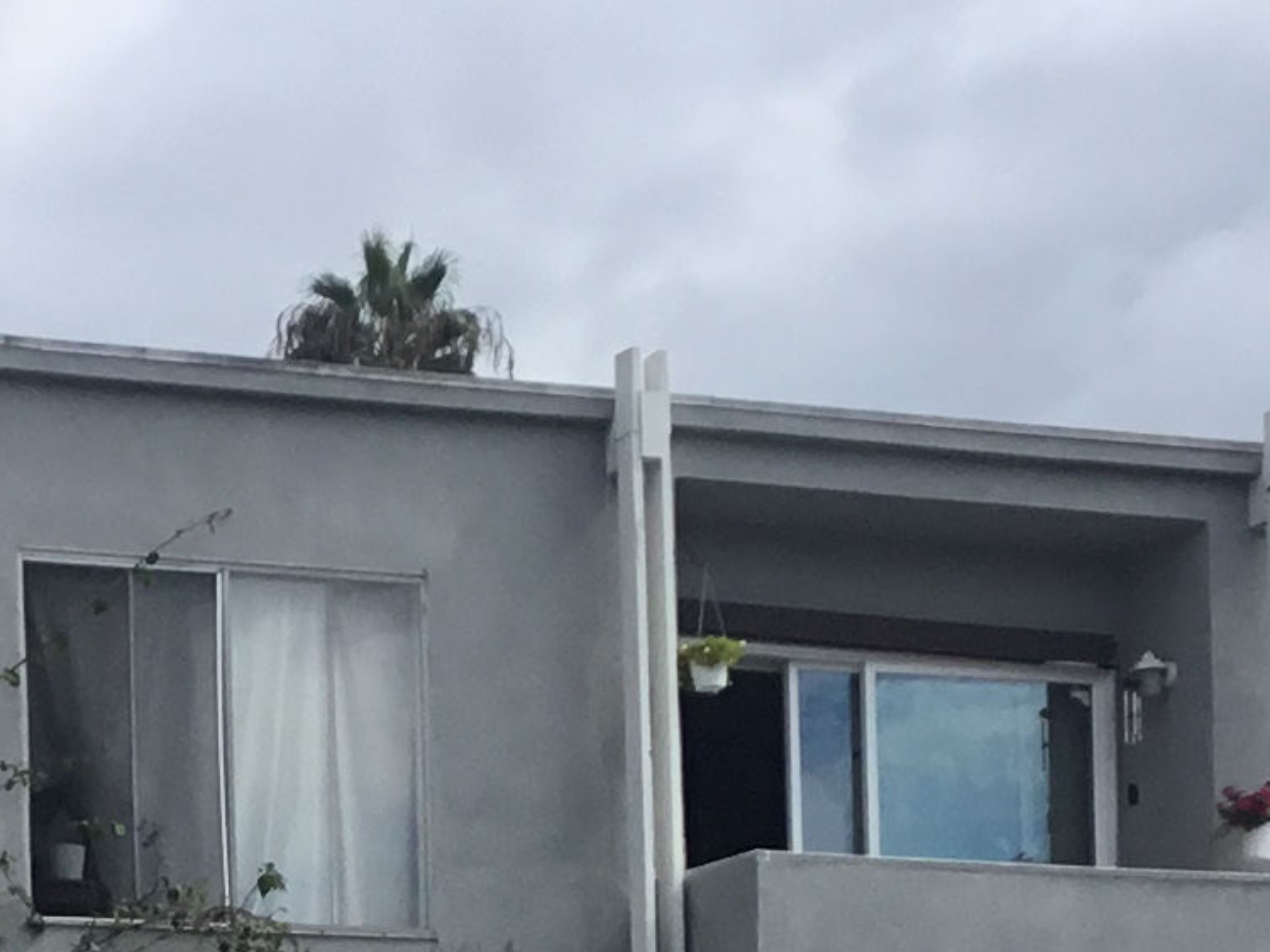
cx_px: 25
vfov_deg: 10.4
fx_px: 4951
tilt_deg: +0.5
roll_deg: +1.9
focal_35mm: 135
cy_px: 1613
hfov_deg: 14.4
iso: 25
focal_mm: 3.3
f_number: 2.4
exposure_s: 1/1664
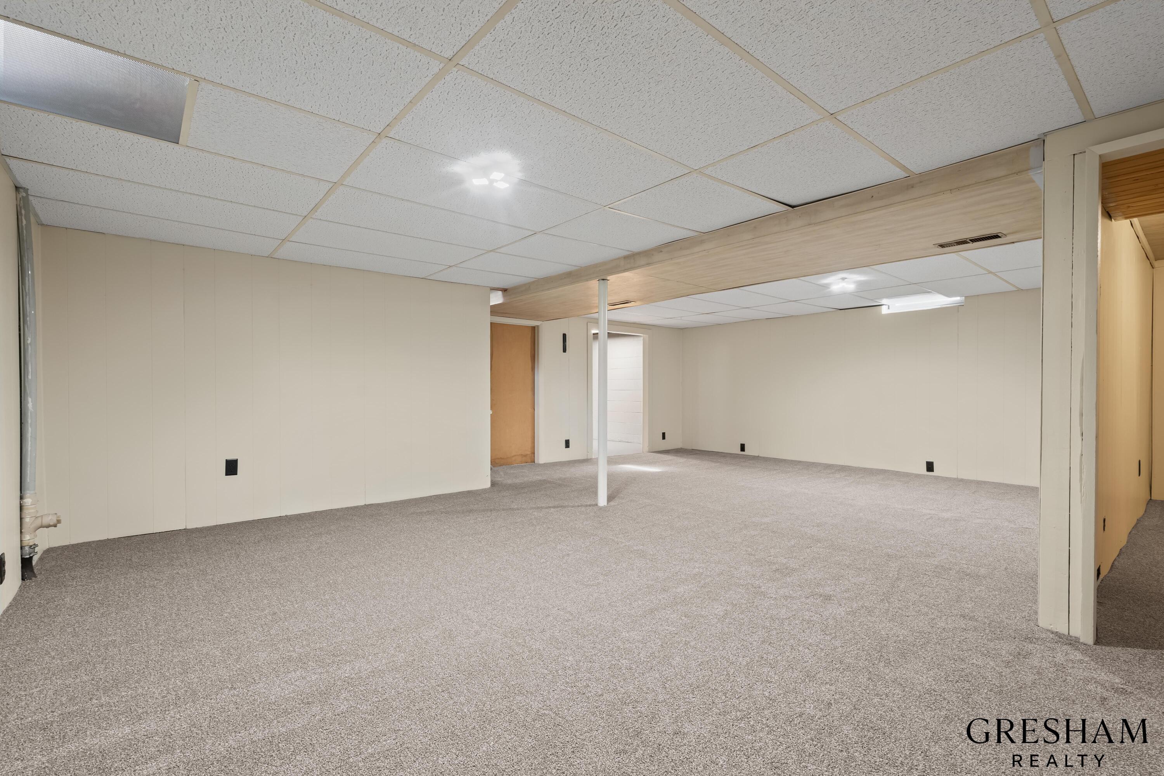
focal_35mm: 16
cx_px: 582
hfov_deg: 96.7
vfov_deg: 73.7
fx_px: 517
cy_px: 388
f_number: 8
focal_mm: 16
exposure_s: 2.5
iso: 250
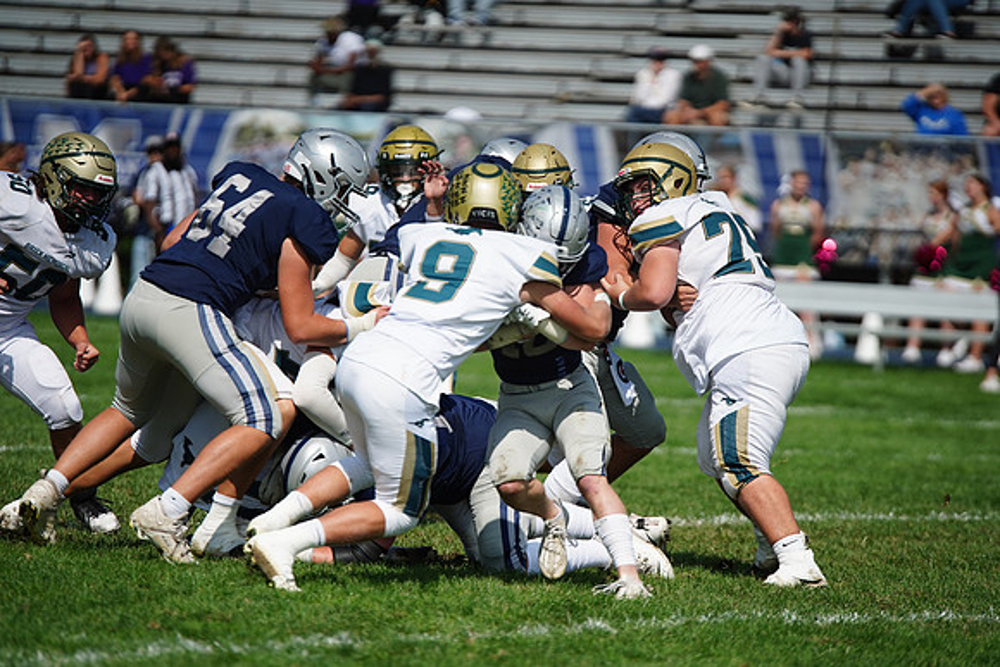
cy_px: 334
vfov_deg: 4.6
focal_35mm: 300
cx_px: 500
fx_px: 8335
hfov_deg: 6.9
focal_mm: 300
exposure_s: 1/8000
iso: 400
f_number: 2.8
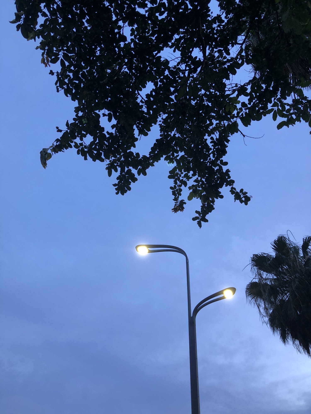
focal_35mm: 28
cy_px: 207
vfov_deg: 63.4
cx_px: 156
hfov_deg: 49.7
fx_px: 335
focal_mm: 4
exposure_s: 1/33
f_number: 1.8
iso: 25
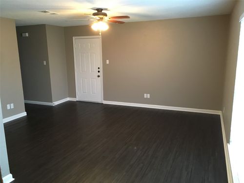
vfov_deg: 48.2
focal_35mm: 29
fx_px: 204
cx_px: 122
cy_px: 92
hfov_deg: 61.7
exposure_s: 1/15
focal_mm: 4.15
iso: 200
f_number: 2.2
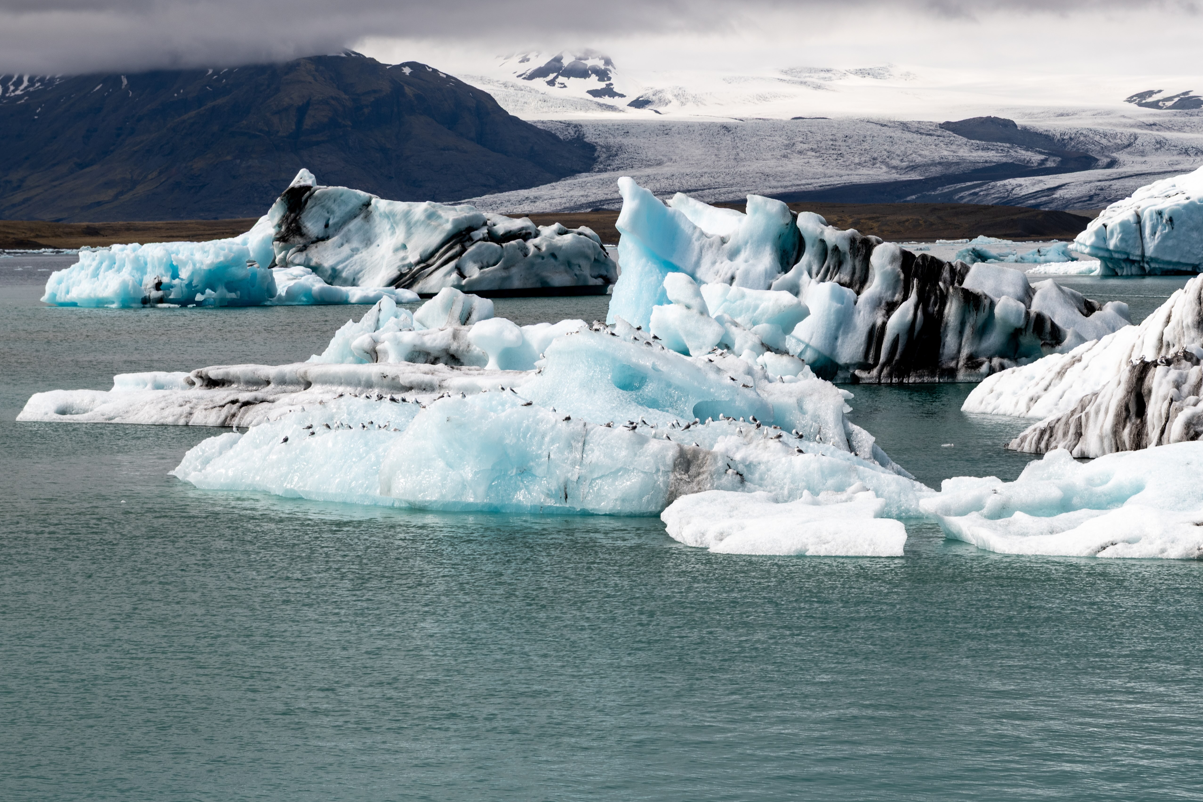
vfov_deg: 12.3
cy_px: 507
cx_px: 770
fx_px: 3709
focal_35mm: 111
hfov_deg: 18.4
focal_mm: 70
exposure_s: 1/320
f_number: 9
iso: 64
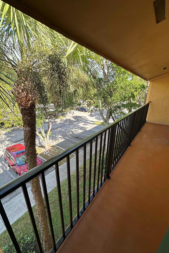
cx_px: 88
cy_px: 129
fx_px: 106
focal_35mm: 15
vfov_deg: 100.4
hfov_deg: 77.3
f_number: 2.2
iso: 40
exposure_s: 1/244
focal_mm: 2.22
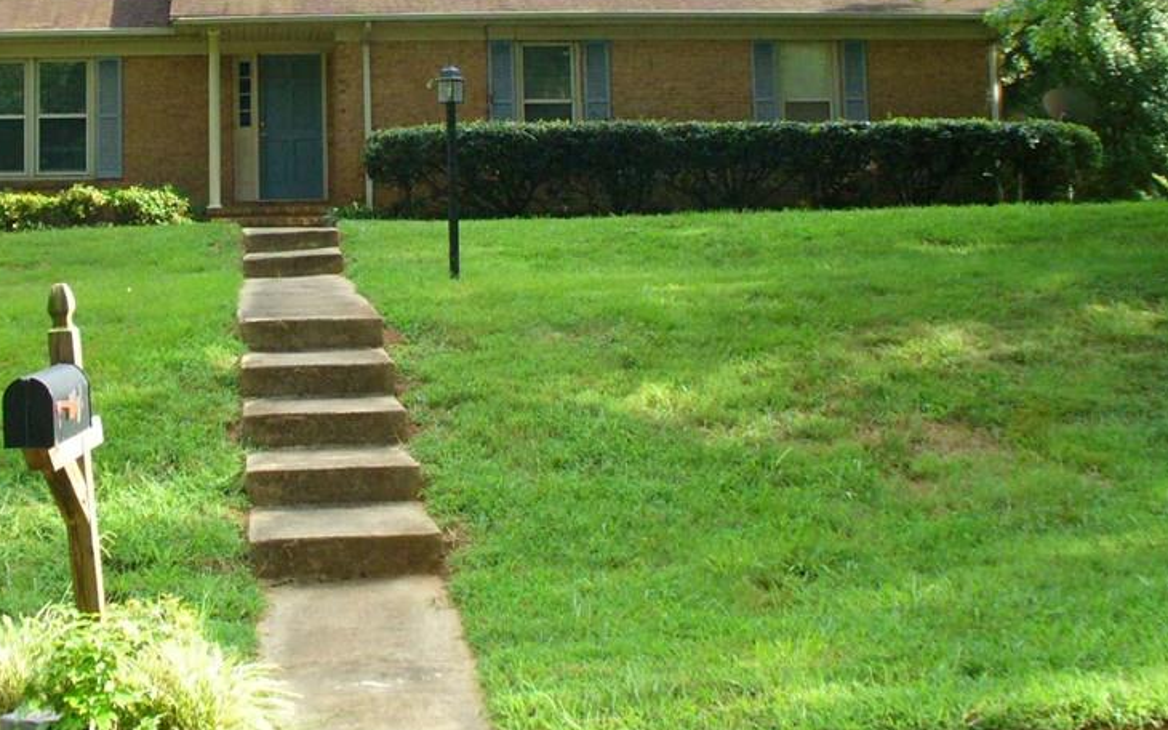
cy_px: 181
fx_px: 1750
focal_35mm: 55
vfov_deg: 23.3
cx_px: 410
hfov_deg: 36.6
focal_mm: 6.1
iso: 200
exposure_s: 1/500
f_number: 2.8
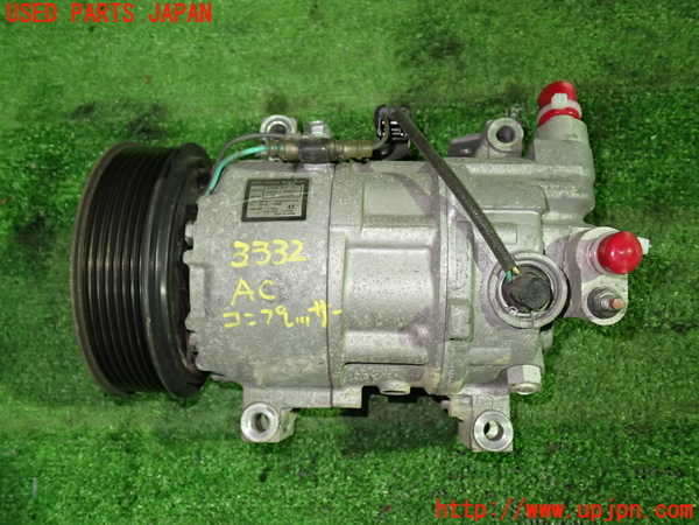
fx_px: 606
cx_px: 350
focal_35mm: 30
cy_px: 262
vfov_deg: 46.8
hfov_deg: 60.0
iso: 500
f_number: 2.3
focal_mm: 5.4
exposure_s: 1/30
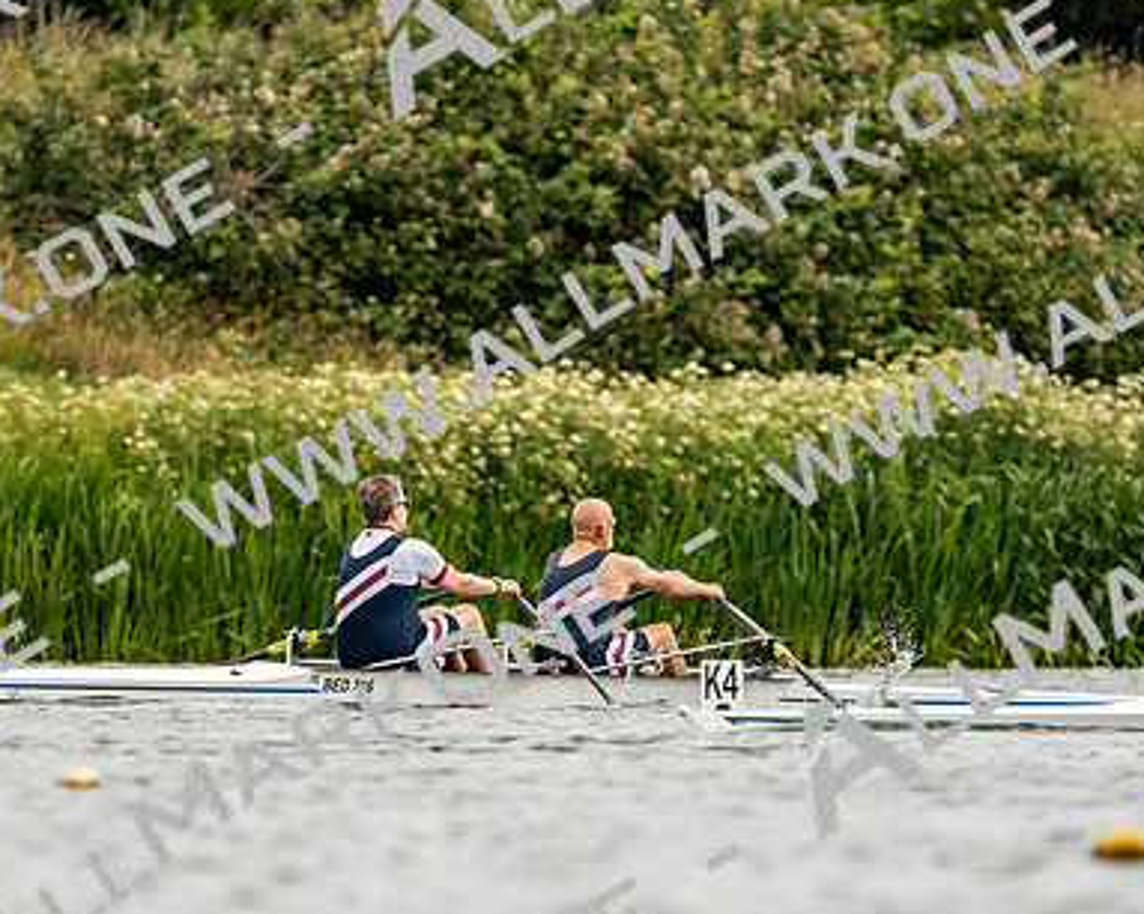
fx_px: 28866
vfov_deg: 1.8
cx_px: 547
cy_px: 557
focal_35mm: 853
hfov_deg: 2.3
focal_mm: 600
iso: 400
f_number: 6.3
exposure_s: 1/2000
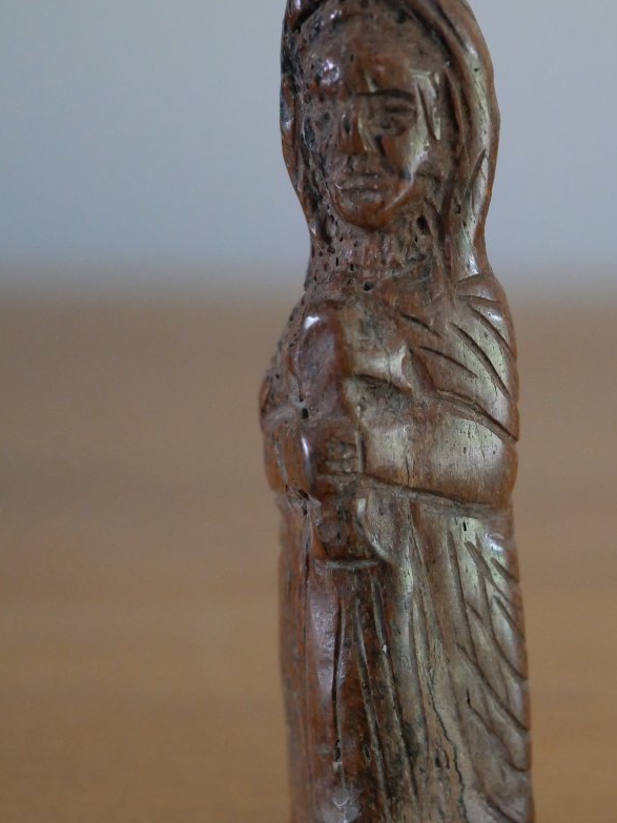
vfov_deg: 21.3
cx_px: 461
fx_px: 2187
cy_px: 399
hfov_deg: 16.0
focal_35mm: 92
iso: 3200
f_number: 2.8
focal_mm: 30
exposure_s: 1/40
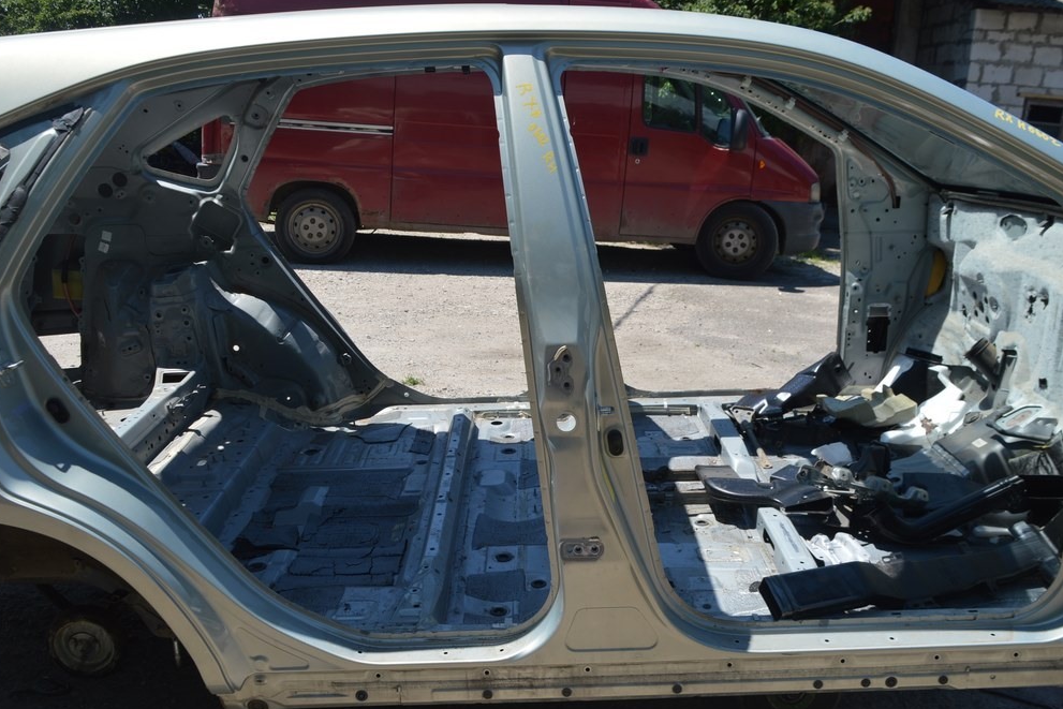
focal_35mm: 33
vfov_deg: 40.5
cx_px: 516
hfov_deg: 57.9
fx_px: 960
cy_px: 359
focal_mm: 21
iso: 100
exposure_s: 1/250
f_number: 8
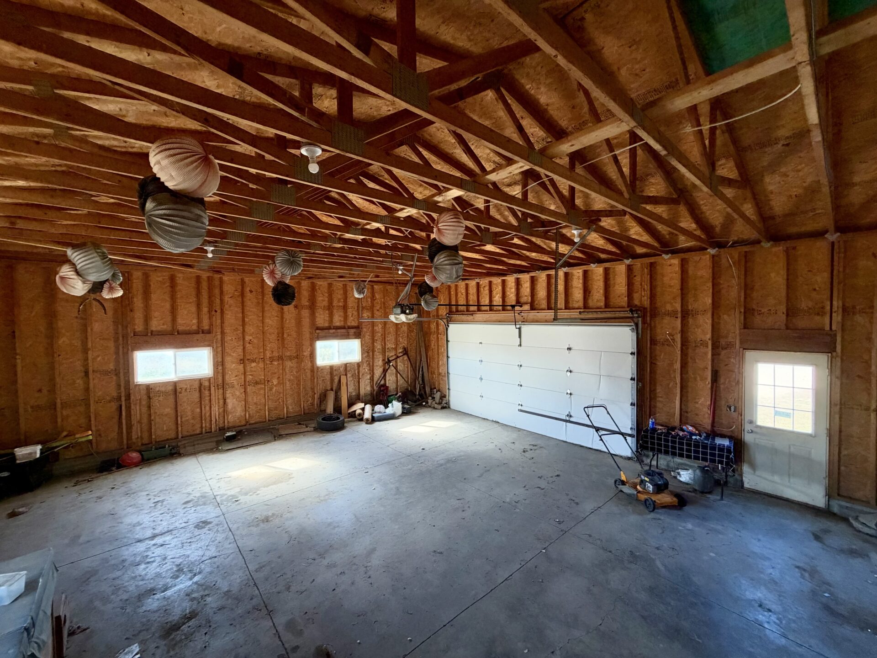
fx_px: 355
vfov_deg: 85.7
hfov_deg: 102.1
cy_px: 329
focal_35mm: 14
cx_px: 438
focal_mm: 2.22
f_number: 2.2
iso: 400
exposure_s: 1/60
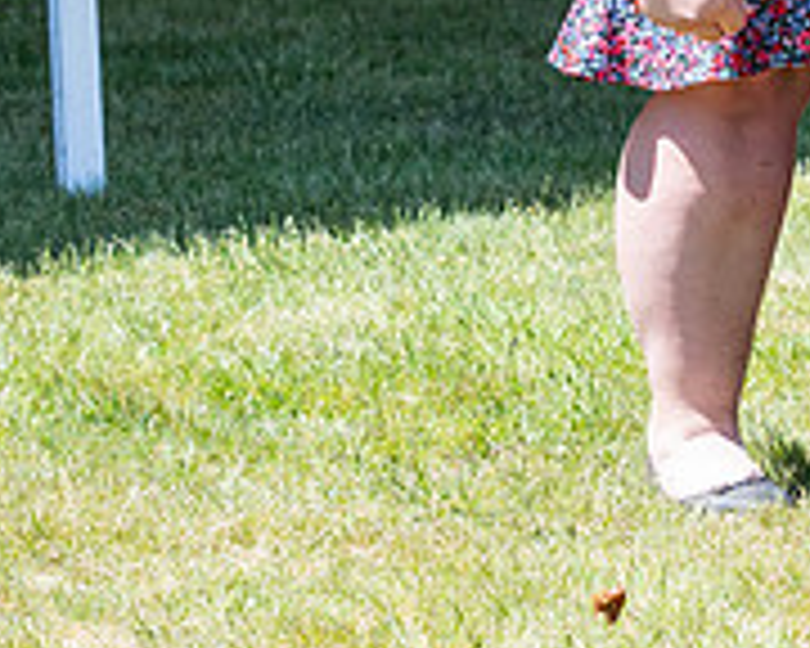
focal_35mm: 260
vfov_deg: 5.9
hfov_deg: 7.4
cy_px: -122
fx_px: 6233
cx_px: 979
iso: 400
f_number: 6.3
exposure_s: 1/640
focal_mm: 74
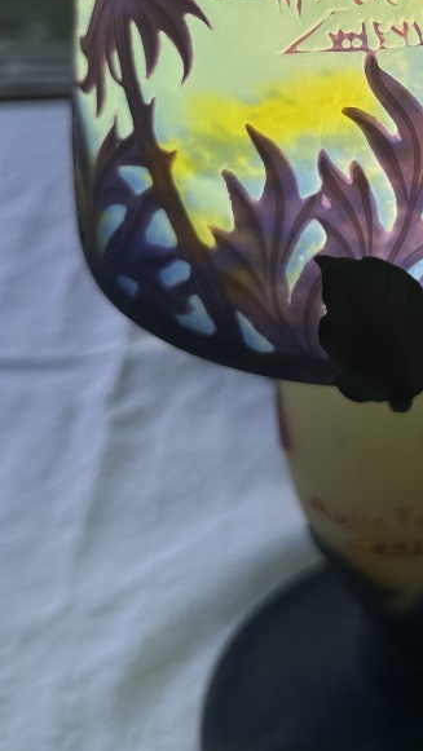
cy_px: 87
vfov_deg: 36.3
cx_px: 406
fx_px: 1076
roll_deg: +1.4
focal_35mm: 54
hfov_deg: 21.6
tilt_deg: -27.4
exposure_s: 1/943
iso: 80
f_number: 1.78
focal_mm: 6.86
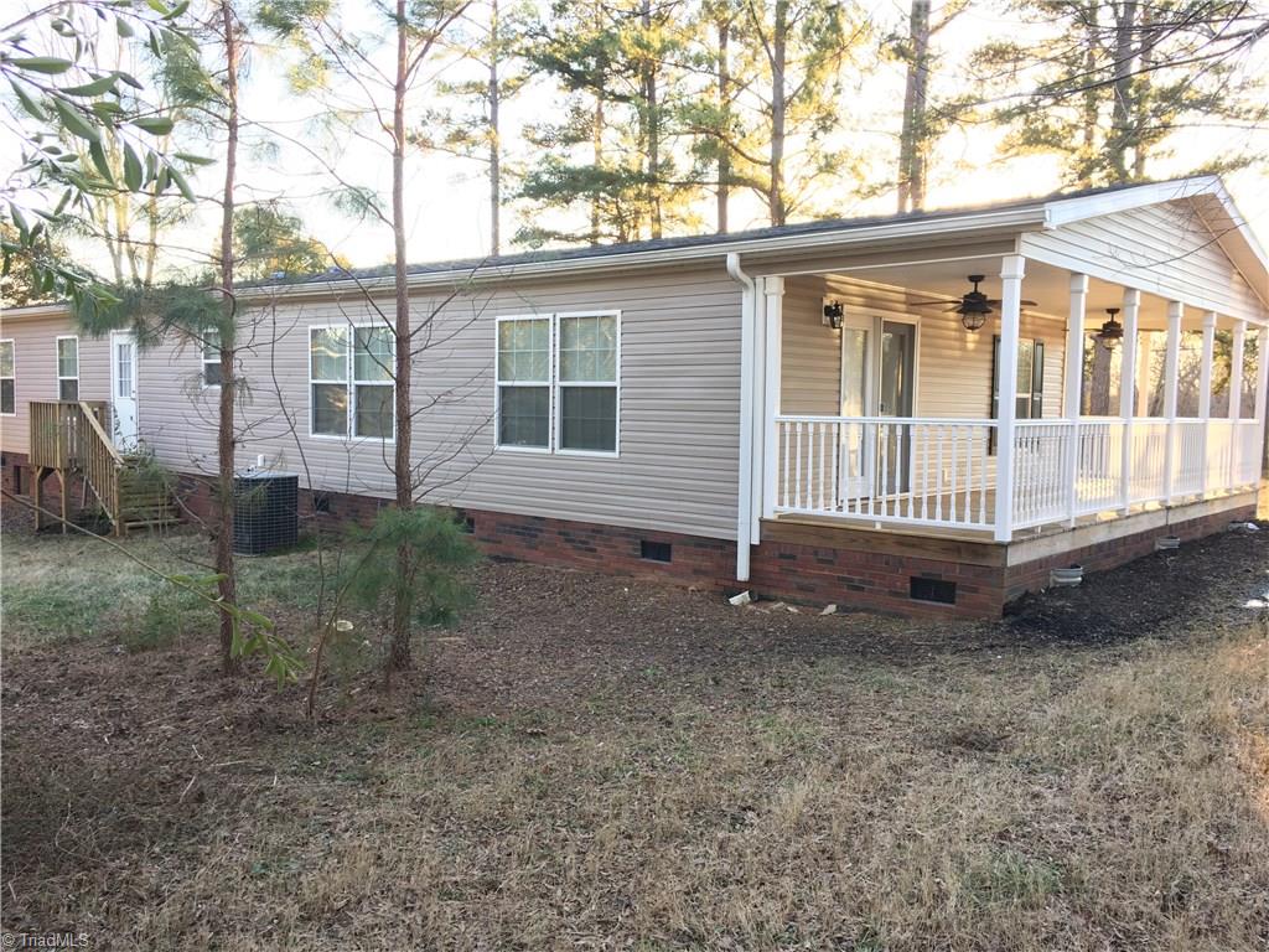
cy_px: 476
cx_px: 634
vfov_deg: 48.2
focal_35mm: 29
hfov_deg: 61.7
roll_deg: -0.8
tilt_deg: -4.1
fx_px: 1063
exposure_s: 1/60
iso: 32
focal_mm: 4.15
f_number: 2.2
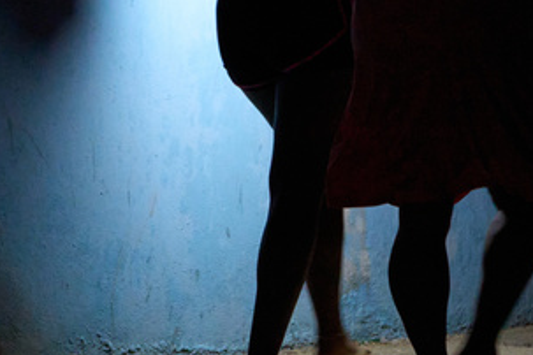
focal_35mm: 675
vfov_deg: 2.0
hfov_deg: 3.1
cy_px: 149
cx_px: 245
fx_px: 9993
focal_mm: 200
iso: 6400
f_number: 2.8
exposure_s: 1/100
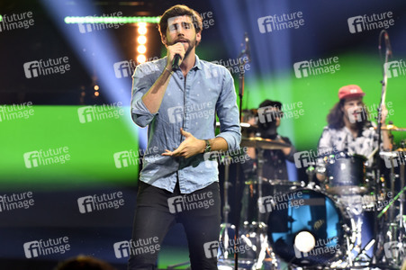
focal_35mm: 200
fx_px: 2254
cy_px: 135
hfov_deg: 10.3
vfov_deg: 6.9
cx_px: 203
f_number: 5.6
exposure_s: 1/160
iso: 1250
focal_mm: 200
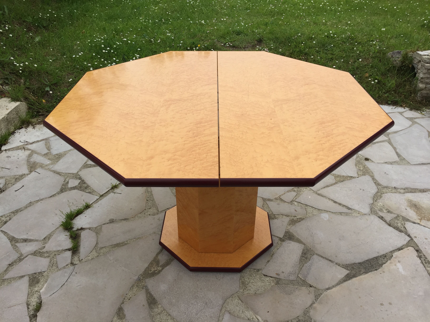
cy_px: 161
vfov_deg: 48.2
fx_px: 360
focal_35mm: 29
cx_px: 215
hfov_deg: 61.7
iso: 32
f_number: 2.2
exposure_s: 1/1199
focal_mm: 4.15
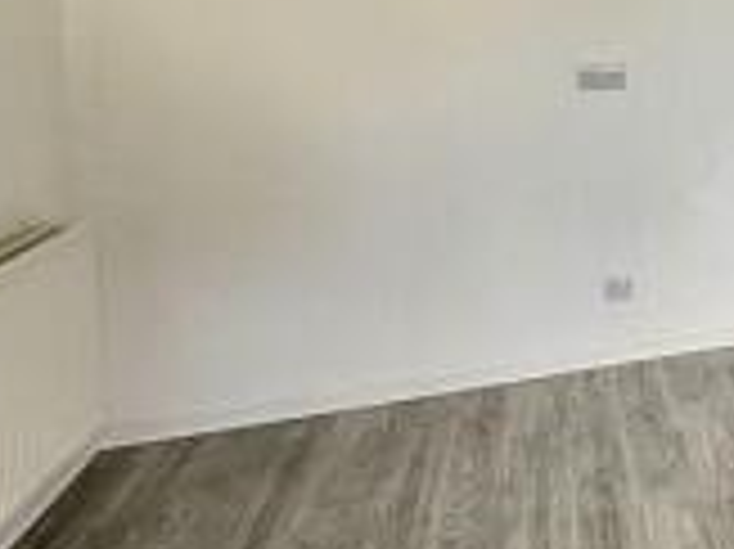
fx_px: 1059
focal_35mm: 50
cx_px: 1182
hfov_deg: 25.2
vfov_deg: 27.9
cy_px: 47
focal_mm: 2.22
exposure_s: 1/100
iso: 100
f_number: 2.2
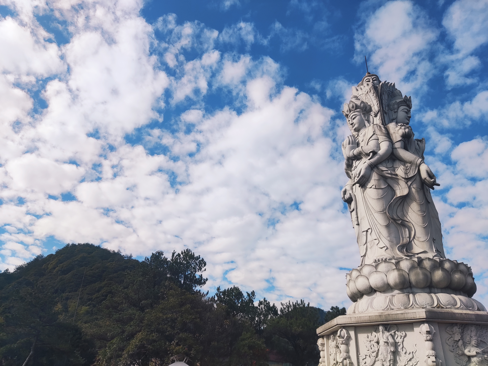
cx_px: 244
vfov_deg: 54.9
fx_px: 352
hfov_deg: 69.4
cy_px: 183
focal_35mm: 25
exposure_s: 1/1515
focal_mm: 4.71
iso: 50
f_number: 1.79
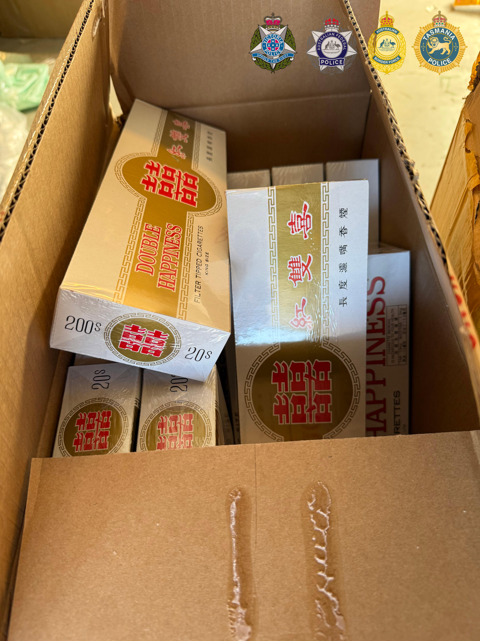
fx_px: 444
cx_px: 240
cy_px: 320
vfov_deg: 71.6
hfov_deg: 56.8
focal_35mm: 24
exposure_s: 1/121
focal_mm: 6.76
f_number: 1.78
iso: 125
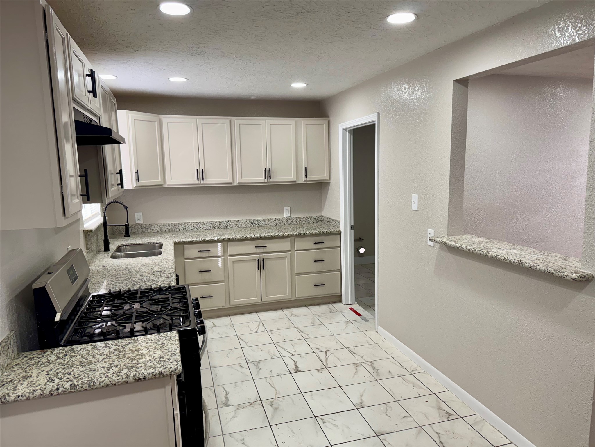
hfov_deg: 71.6
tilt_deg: -9.7
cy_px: 224
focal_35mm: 24
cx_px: 298
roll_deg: +2.1
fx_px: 413
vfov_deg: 56.8
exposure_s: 1/120
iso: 100
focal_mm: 6.76
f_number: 1.78
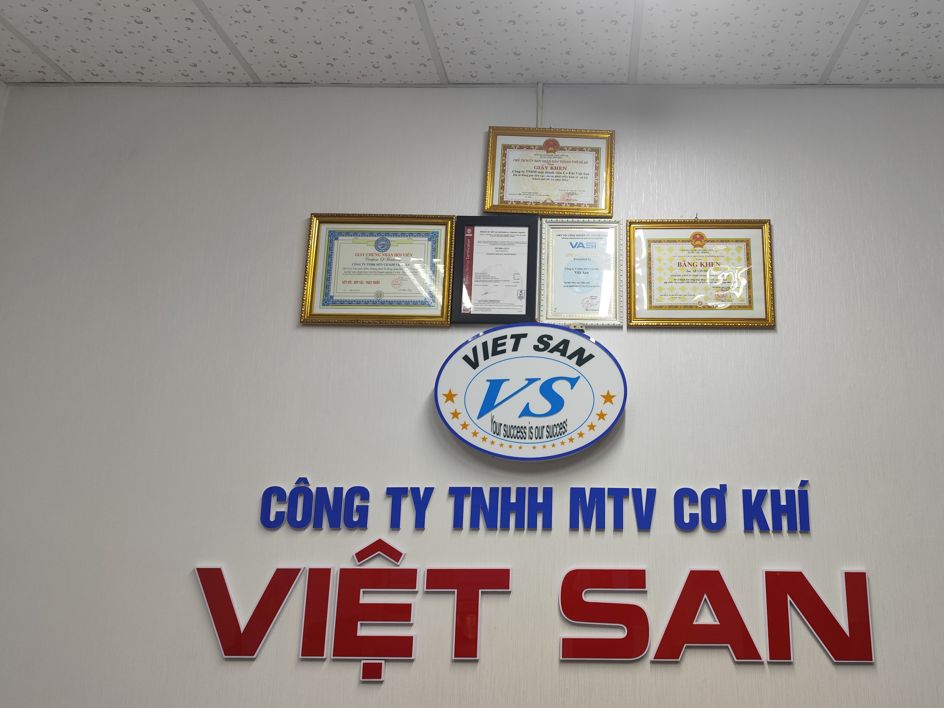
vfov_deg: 49.7
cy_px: 339
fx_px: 764
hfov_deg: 62.8
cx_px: 570
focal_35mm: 28
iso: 320
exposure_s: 1/100
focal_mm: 6.14
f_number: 1.65
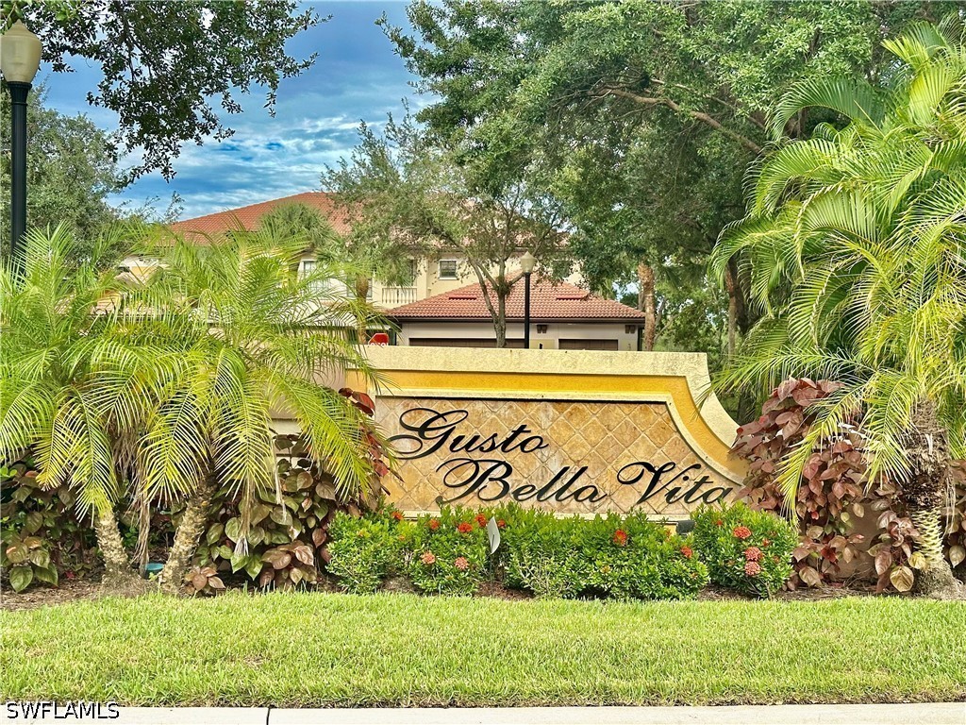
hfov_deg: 39.7
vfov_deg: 30.3
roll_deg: -0.6
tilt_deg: -0.2
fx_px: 1339
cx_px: 483
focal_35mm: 48
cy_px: 362
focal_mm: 6.86
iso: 64
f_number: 1.78
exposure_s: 1/2732
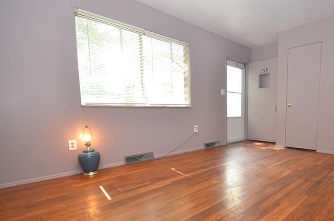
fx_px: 185
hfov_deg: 81.8
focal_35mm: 20
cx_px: 217
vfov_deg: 61.4
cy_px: 125
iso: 360
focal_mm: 10
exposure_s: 1/60
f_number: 4
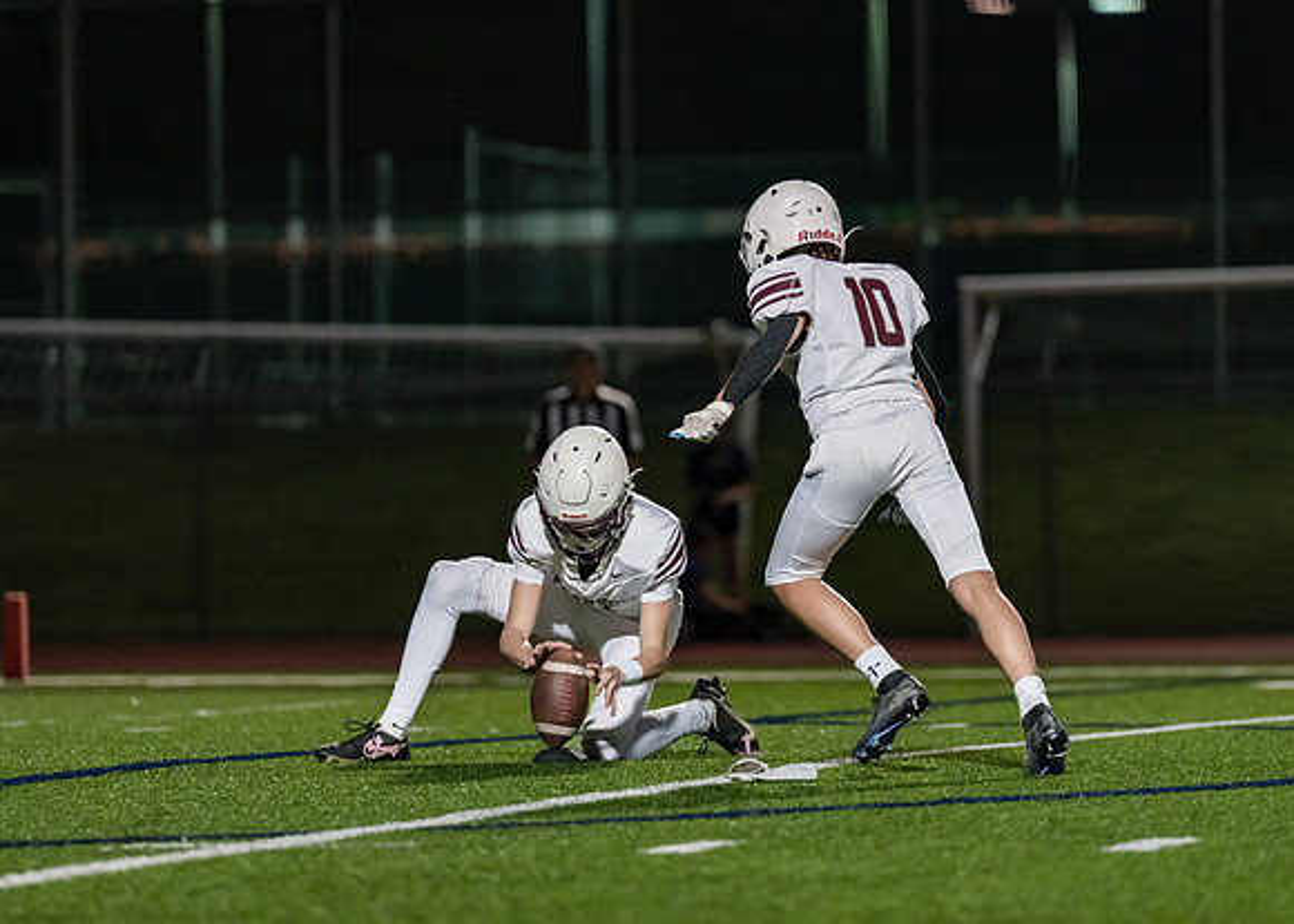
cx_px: 787
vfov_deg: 5.3
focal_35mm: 272
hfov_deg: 7.4
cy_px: 362
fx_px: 10007
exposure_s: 1/1250
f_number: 2.8
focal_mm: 200
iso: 3200
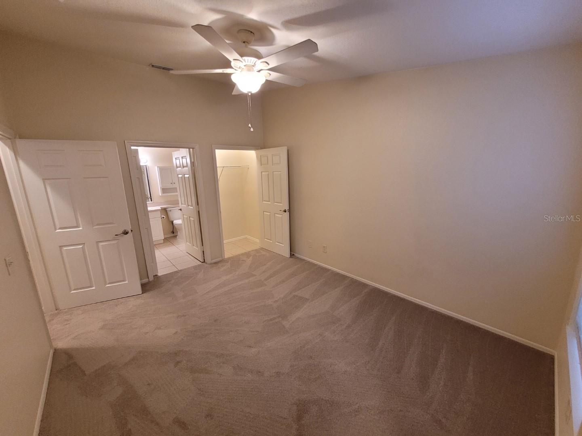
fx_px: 219
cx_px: 291
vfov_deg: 89.9
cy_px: 218
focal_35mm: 13
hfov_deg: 106.2
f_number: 2.2
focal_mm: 1.74
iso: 320
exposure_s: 1/40
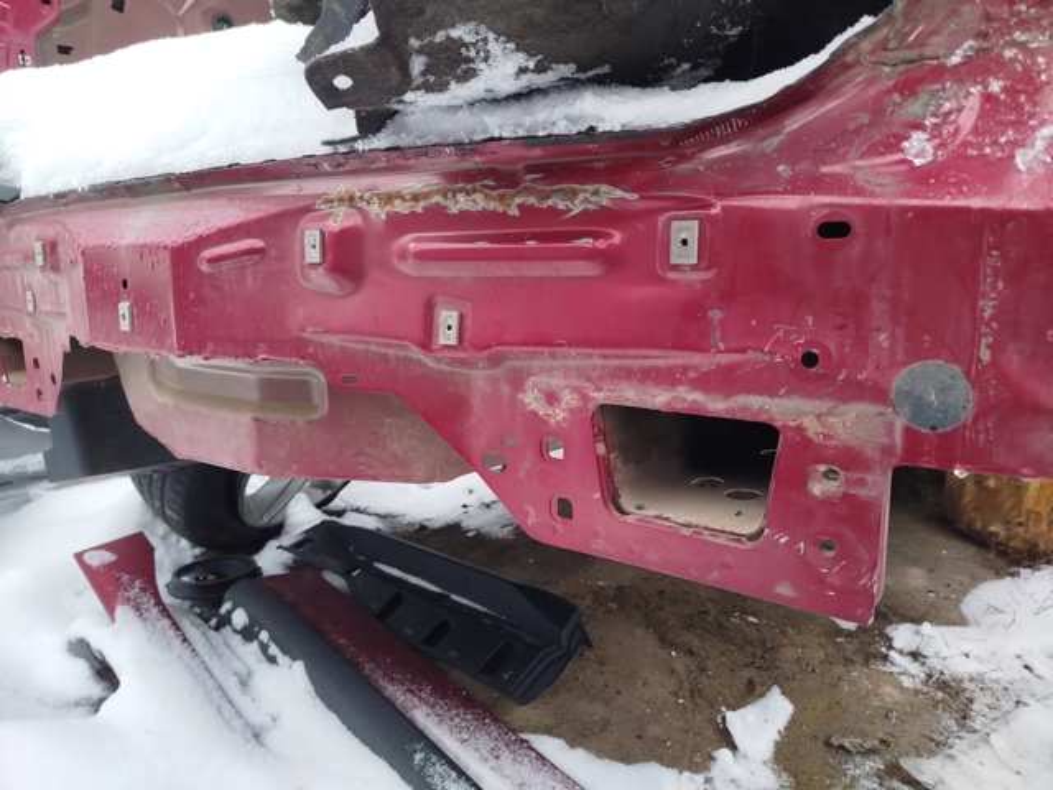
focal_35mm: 24
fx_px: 730
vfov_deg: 56.8
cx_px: 526
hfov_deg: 71.6
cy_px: 395
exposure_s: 1/25
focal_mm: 5.31
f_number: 1.7
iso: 320
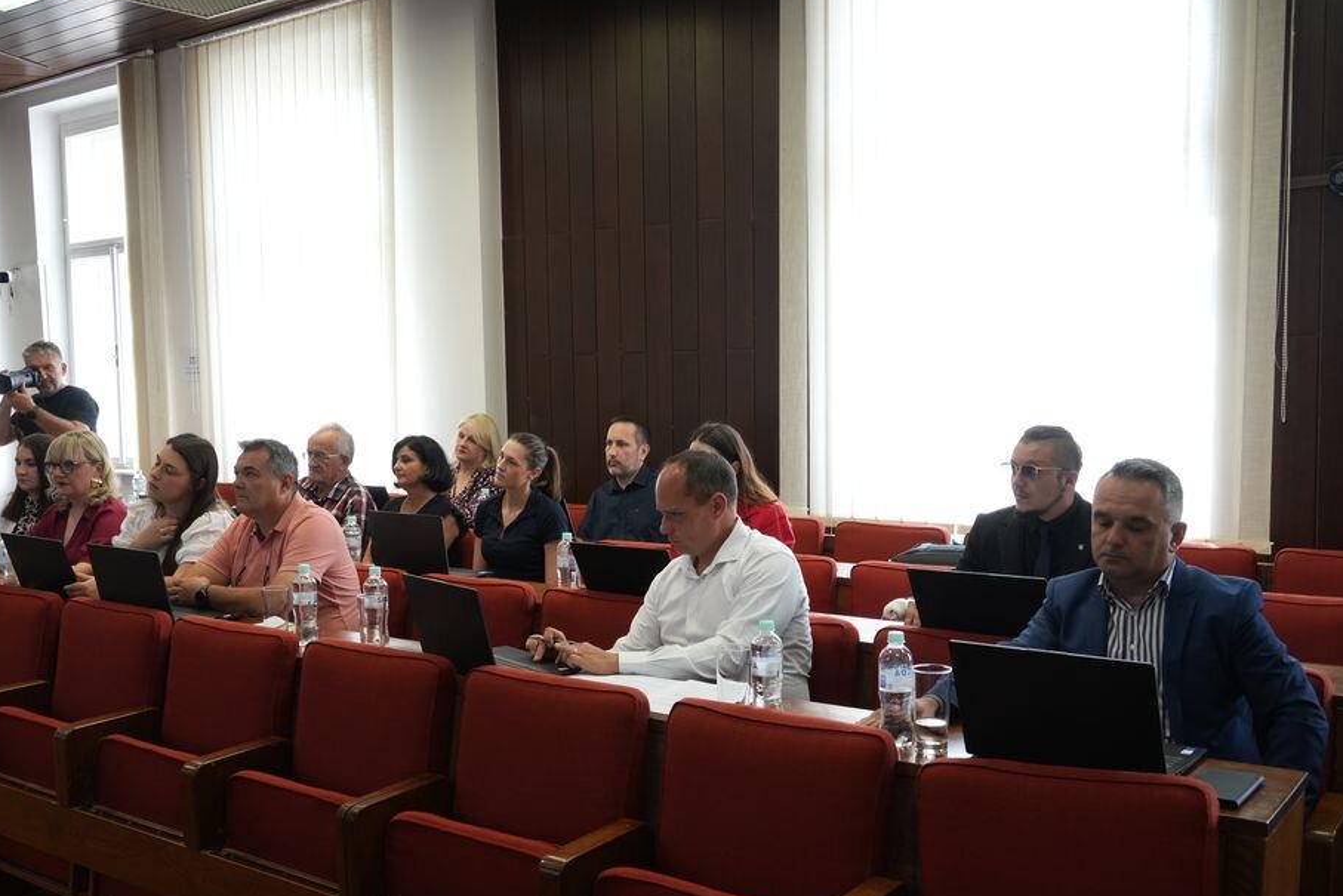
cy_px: 488
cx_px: 626
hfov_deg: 54.4
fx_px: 1306
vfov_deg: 37.8
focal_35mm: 35
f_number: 8
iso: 1600
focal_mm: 31
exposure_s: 1/40
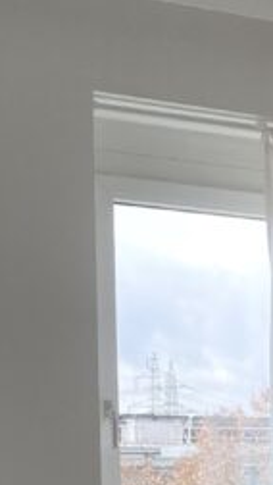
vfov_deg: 19.5
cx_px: 247
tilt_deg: -6.5
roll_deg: +0.9
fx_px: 1298
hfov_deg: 11.9
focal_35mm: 101
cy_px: 635
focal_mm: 4.25
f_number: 1.8
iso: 32
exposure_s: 1/189
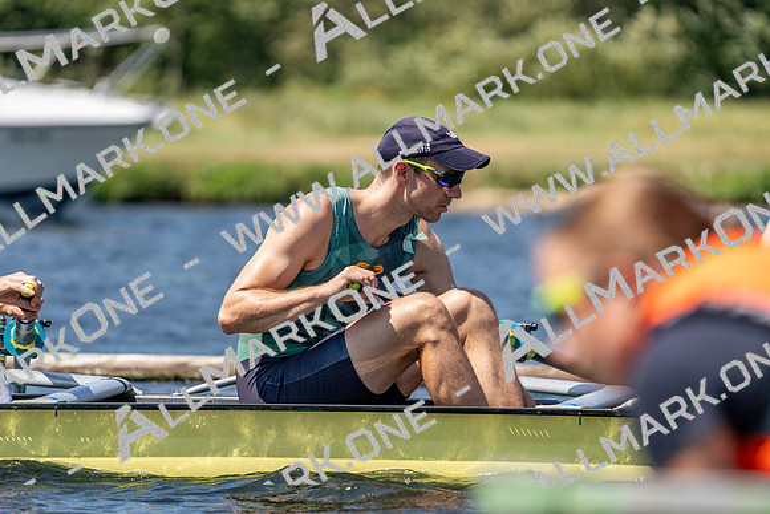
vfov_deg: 3.6
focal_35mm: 379
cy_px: 257
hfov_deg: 5.4
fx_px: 8108
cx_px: 385
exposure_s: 1/2000
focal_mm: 379
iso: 320
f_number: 6.3
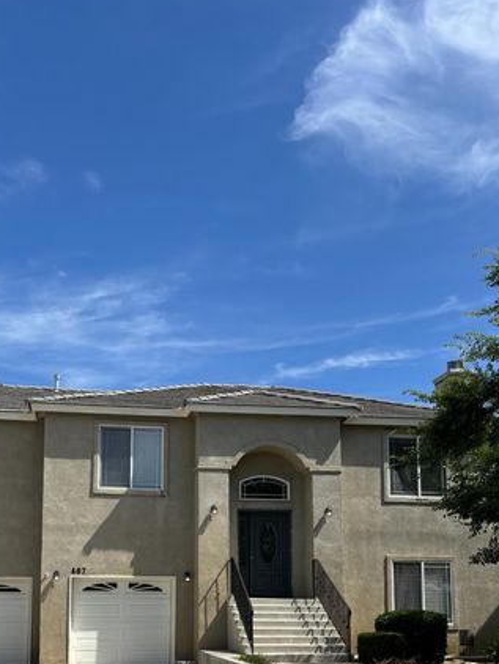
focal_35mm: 41
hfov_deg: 34.9
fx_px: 787
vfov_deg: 44.1
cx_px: 173
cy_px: 505
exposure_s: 1/4255
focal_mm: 5.96
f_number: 1.6
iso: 50
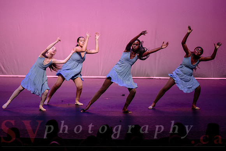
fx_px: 859
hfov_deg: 15.0
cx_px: 113
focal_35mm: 137
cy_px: 62
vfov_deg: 10.0
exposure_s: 1/500
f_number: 2.8
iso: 1250
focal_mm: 116
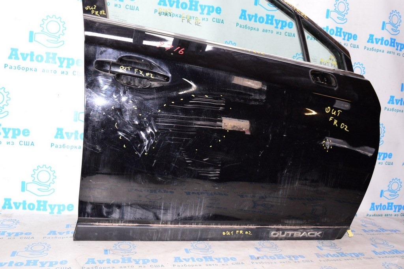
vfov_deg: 43.5
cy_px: 134
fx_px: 336
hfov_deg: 62.0
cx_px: 202
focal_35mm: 30
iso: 1600
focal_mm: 20
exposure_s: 1/160
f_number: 8
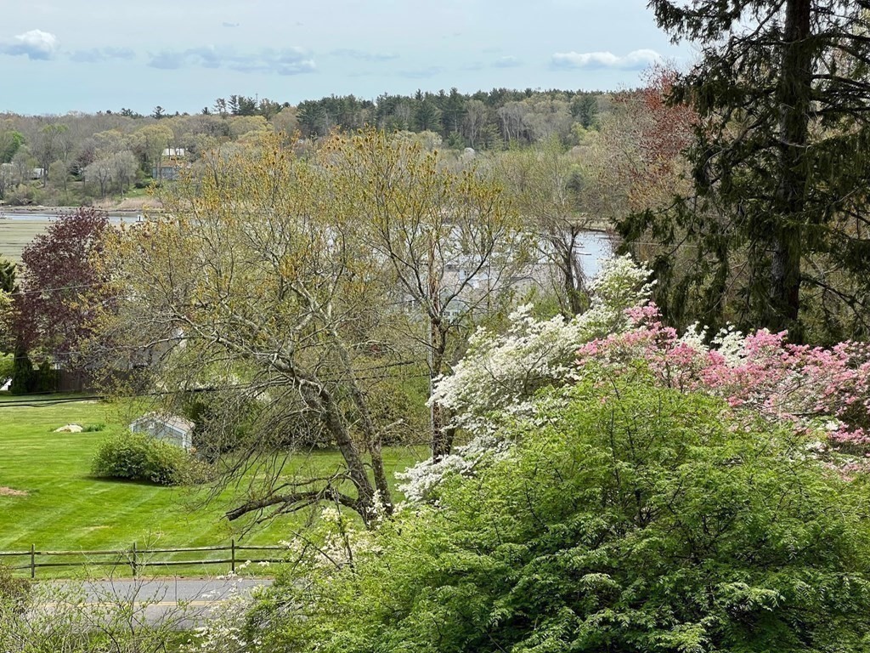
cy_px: 326
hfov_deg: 25.3
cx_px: 435
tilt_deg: -5.5
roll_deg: -0.1
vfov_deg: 19.1
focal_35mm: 77
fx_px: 1935
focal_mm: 9
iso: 32
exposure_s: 1/797
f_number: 2.8
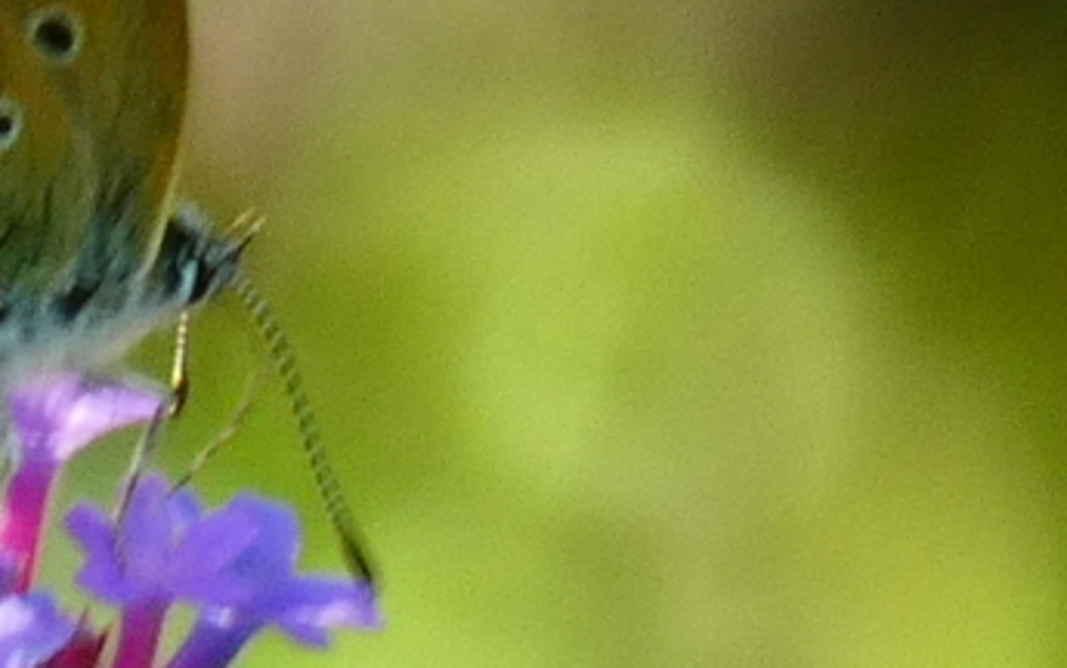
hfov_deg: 1.9
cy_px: 340
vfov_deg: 1.2
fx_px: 31508
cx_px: -119
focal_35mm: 1083
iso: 100
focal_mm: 74
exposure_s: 1/80
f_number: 5.6
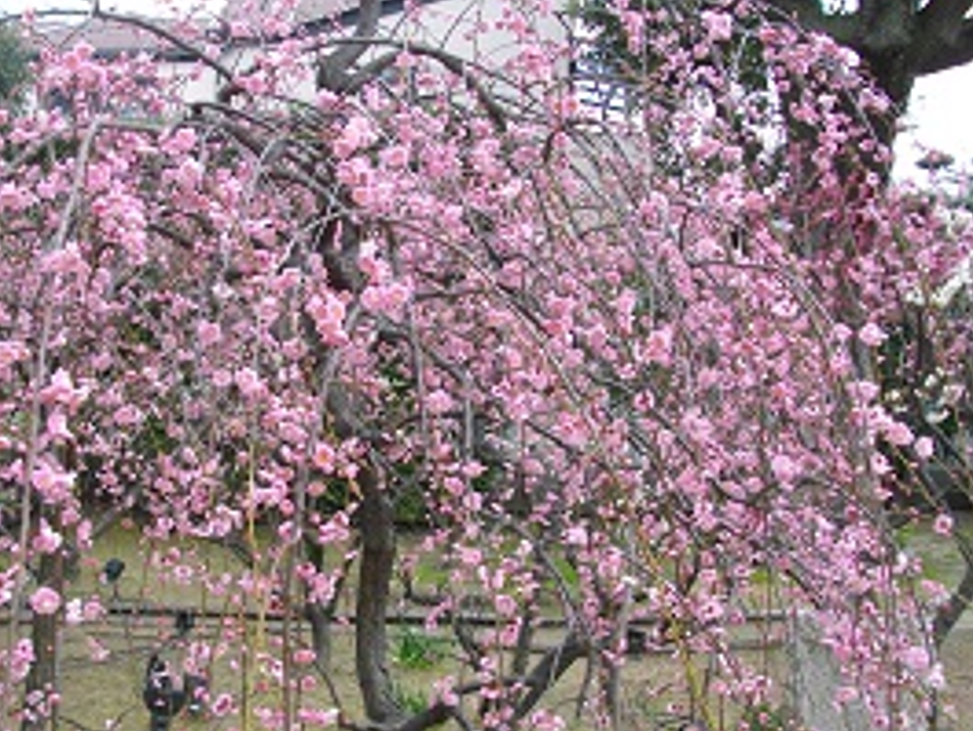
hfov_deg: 40.2
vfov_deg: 30.8
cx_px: 373
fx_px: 1322
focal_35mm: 47
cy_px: 441
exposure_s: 1/100
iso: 200
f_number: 2.9
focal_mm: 5.7
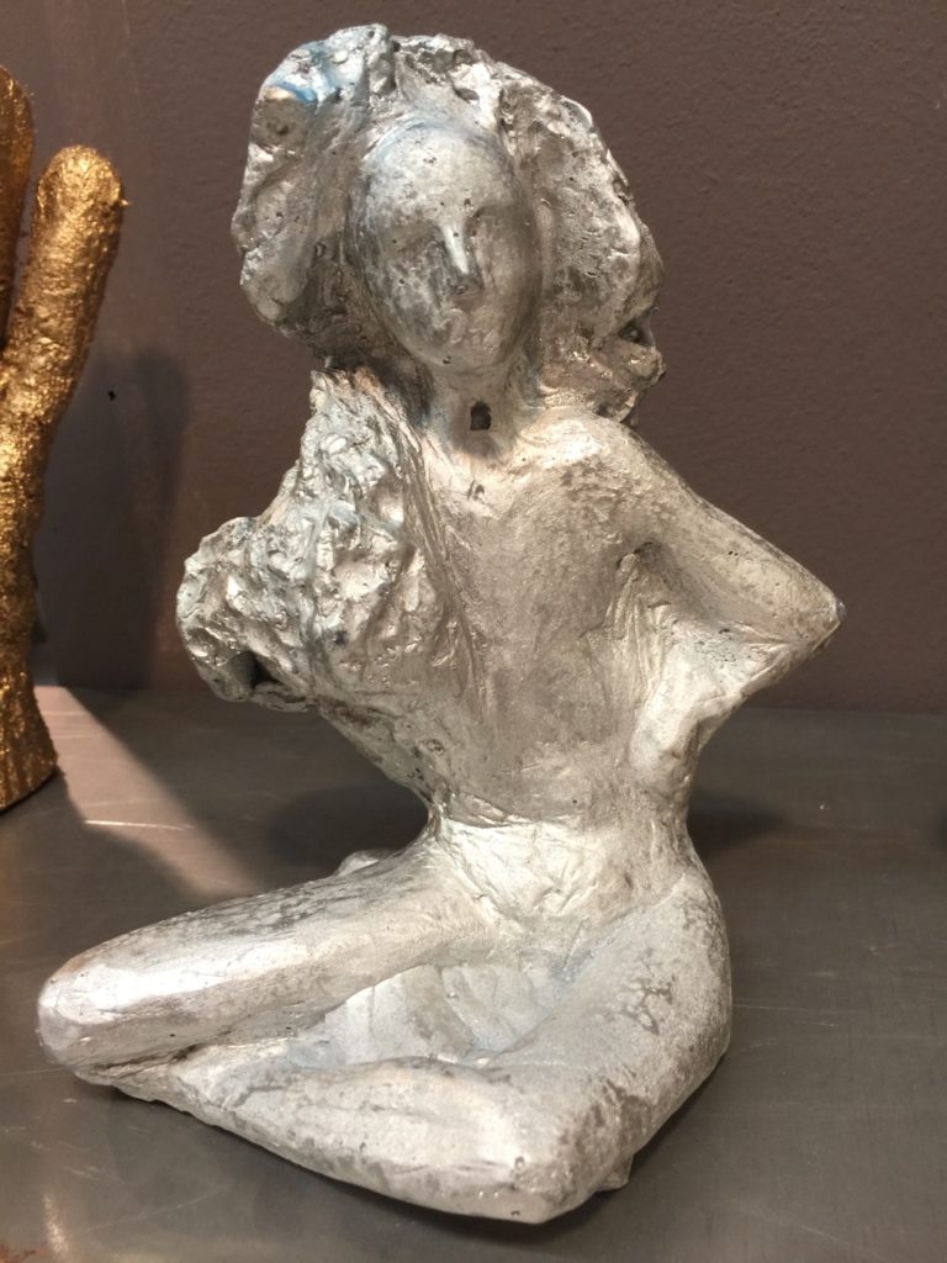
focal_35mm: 29
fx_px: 1058
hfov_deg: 48.2
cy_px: 632
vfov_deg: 61.7
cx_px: 474
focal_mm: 4.15
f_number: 2.2
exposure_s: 1/33
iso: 50
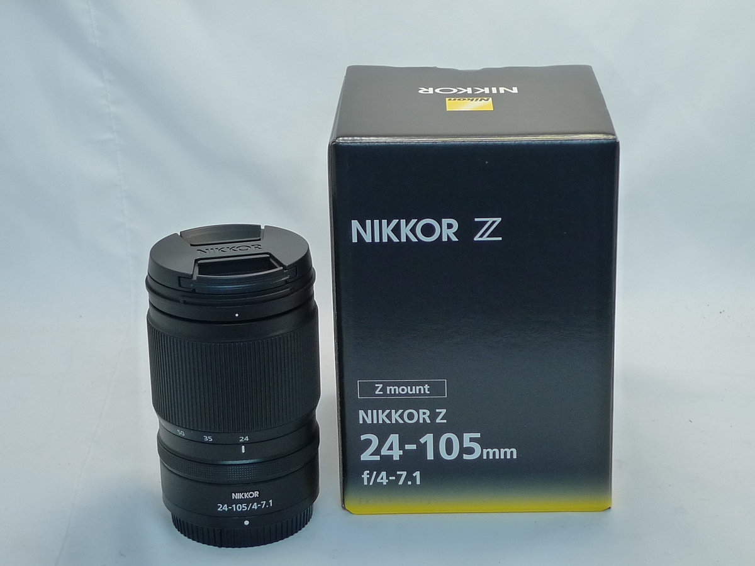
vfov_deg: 18.7
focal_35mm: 79
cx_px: 378
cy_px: 283
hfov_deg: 24.7
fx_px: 1723
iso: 160
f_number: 2.5
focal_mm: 9.3
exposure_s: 1/60
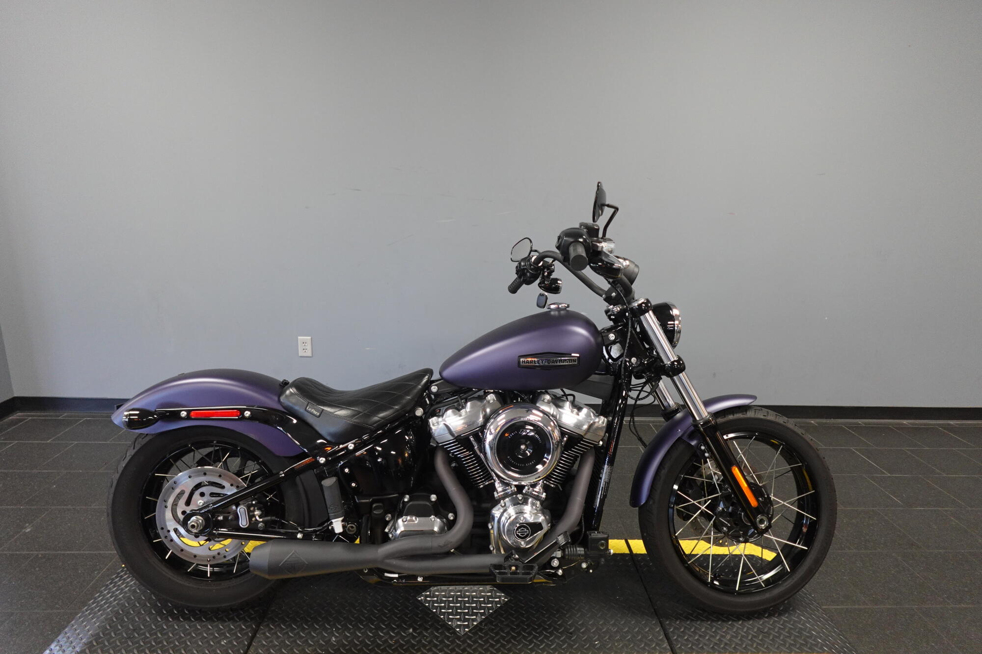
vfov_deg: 61.9
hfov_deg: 84.0
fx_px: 545
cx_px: 491
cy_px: 327
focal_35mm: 20
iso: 640
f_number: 2
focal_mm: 7.6
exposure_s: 1/80
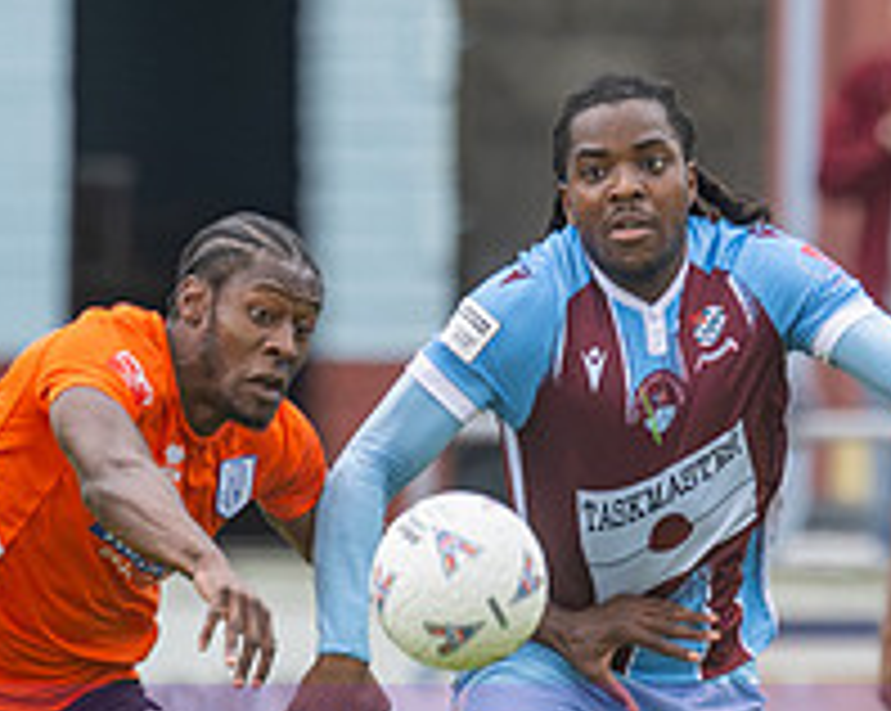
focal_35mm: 1874
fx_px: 49369
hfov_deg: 1.0
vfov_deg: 0.8
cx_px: 489
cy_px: 537
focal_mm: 300
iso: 560
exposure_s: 1/1250
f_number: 2.8
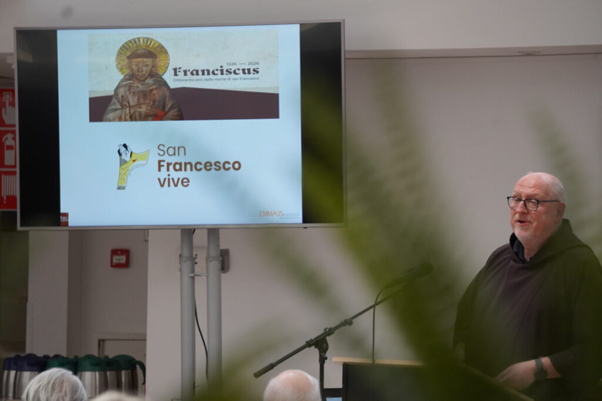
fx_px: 3763
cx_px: 301
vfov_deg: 6.1
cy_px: 200
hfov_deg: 9.1
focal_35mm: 225
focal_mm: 150
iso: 1600
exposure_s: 1/250
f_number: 5.6
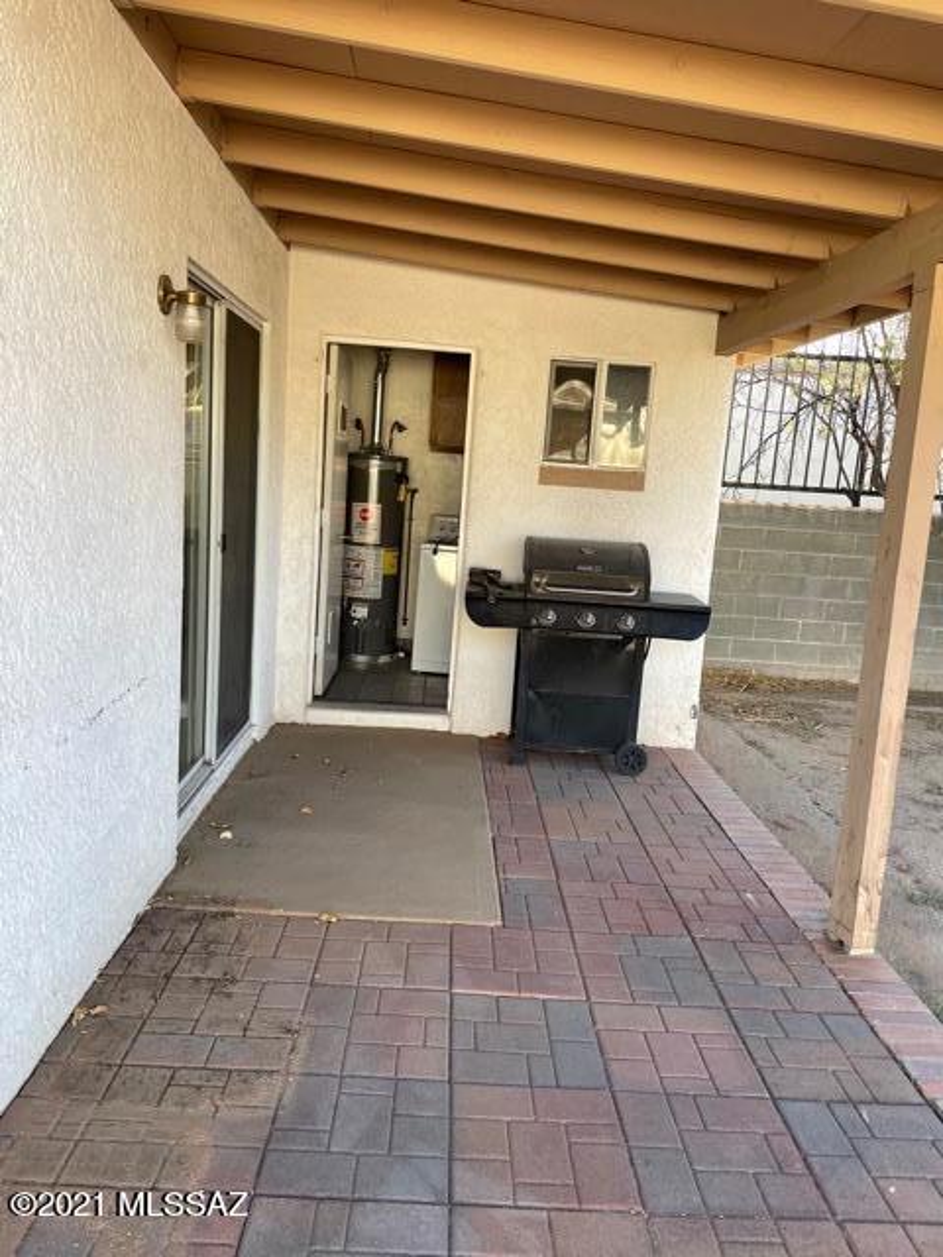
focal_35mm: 26
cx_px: 472
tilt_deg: -9.1
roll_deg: -3.7
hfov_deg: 53.1
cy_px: 628
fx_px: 944
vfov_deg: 67.3
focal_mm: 4.2
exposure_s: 1/206
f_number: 1.6
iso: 32
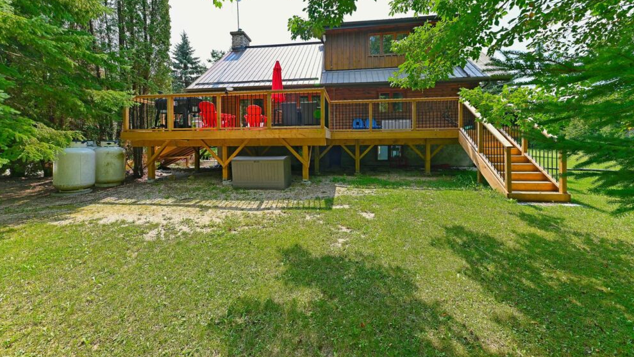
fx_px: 219
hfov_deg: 110.8
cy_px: 147
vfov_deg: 77.8
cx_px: 322
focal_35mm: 13
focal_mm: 12
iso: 100
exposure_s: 1/200
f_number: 6.3
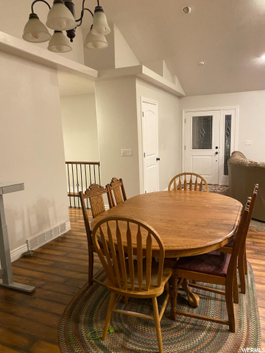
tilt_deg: -8.4
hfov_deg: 53.1
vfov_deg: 67.3
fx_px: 265
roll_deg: +1.6
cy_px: 176
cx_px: 132
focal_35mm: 26
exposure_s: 1/60
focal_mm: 4.25
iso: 500
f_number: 1.8
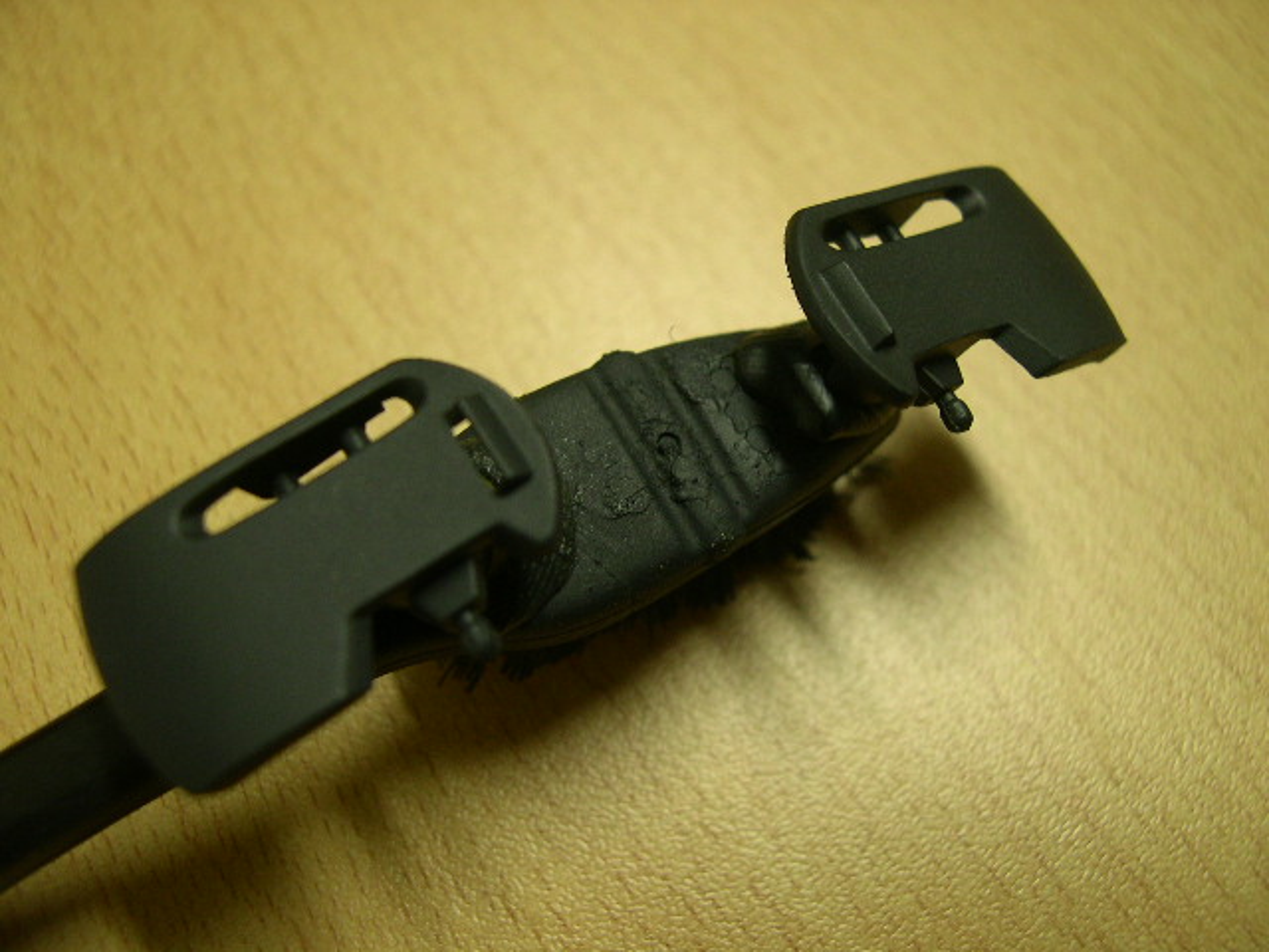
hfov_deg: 49.0
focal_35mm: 38
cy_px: 476
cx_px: 634
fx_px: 1393
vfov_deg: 37.7
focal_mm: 8
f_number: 2.8
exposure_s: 1/8.7
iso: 100
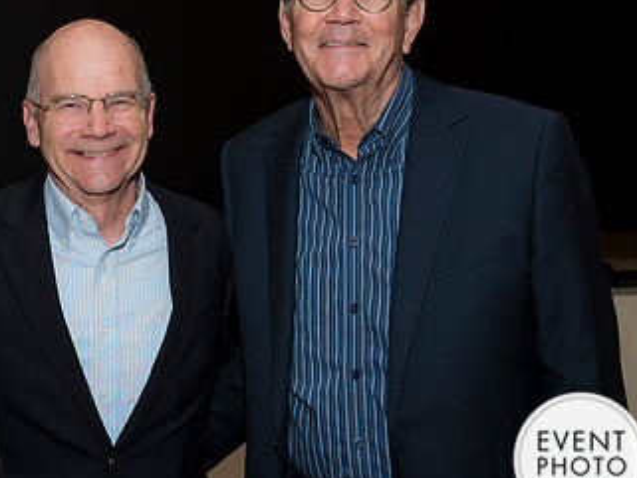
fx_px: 1215
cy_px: 207
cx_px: 139
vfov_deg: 22.3
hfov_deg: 28.8
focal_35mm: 66
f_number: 5.6
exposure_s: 1/125
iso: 800
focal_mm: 38
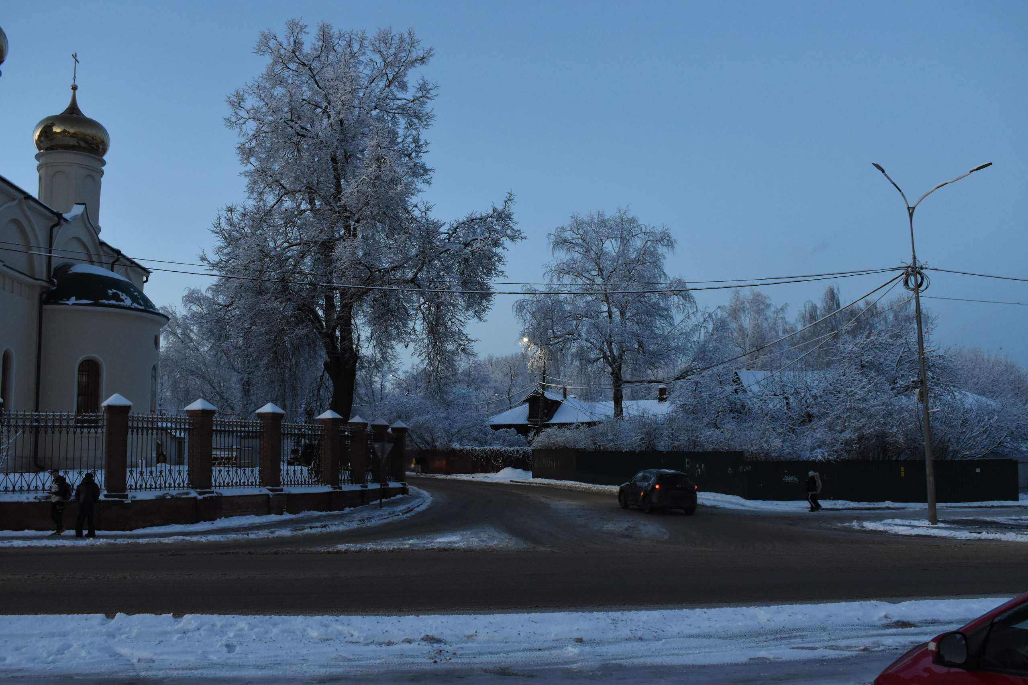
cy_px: 342
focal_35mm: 36
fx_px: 1028
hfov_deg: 53.1
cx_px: 514
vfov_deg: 36.9
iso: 2500
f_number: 7.1
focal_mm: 24
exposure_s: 1/100
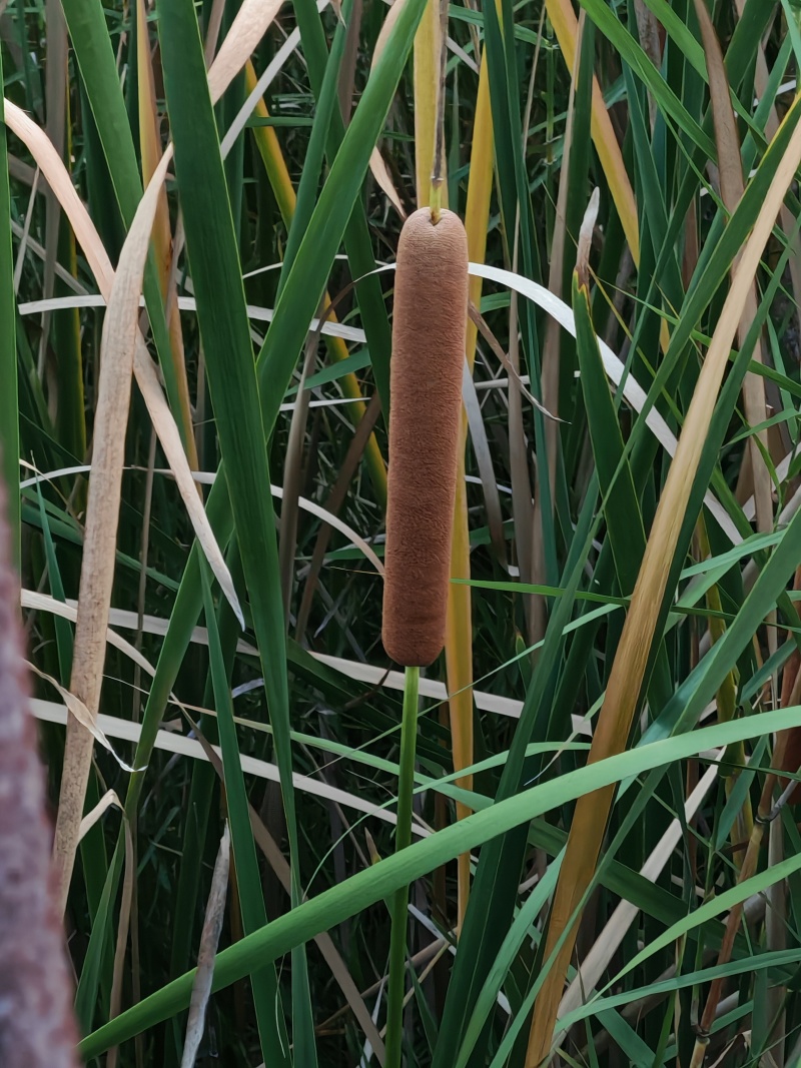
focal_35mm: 171
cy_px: 534
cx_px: 400
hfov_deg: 8.7
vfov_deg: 11.6
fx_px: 5277
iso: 500
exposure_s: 1/33
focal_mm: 8.67
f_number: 2.4
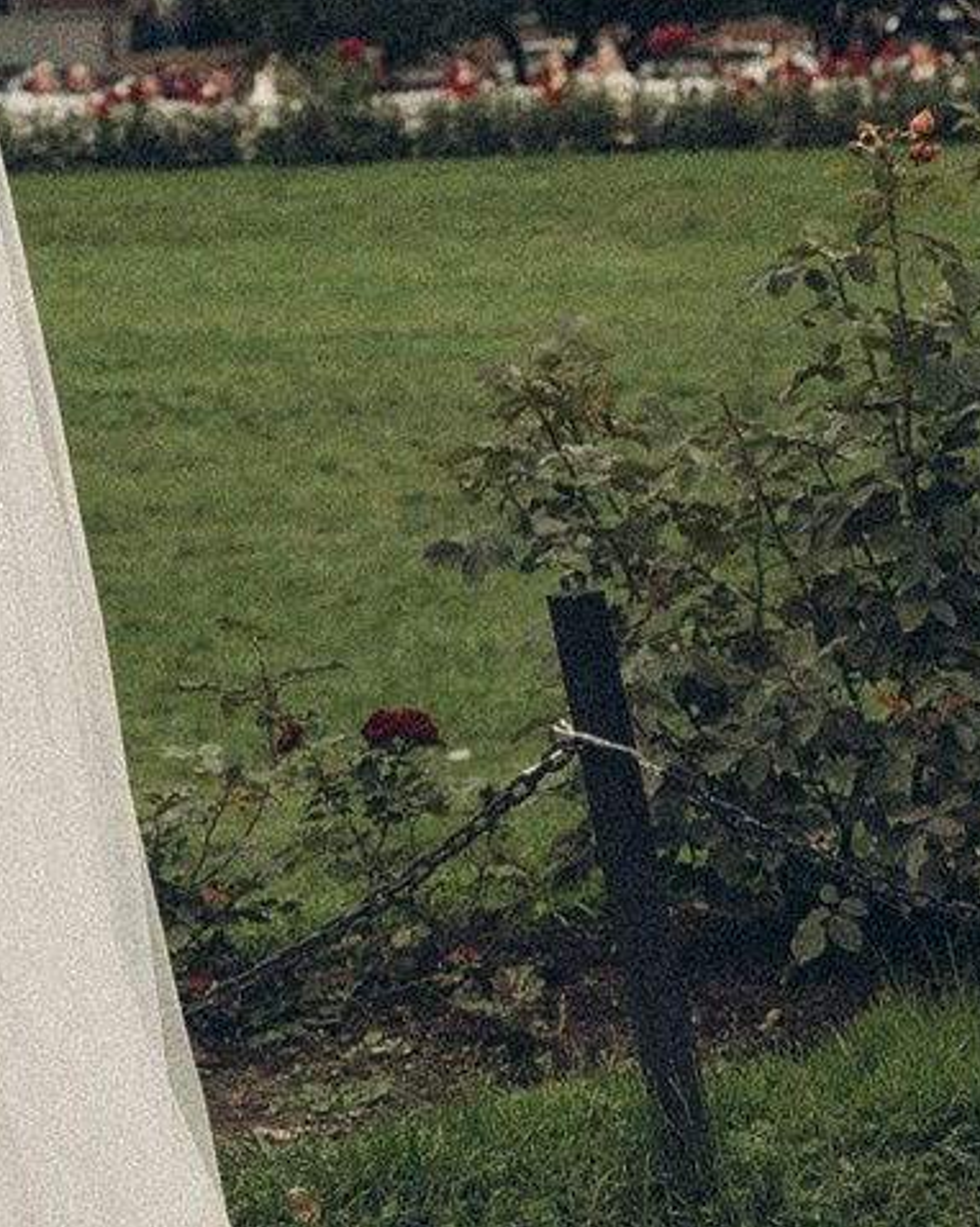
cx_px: -180
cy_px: -208
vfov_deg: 14.2
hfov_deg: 11.5
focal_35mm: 132
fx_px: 4789
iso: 125
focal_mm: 35
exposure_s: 1/160
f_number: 4
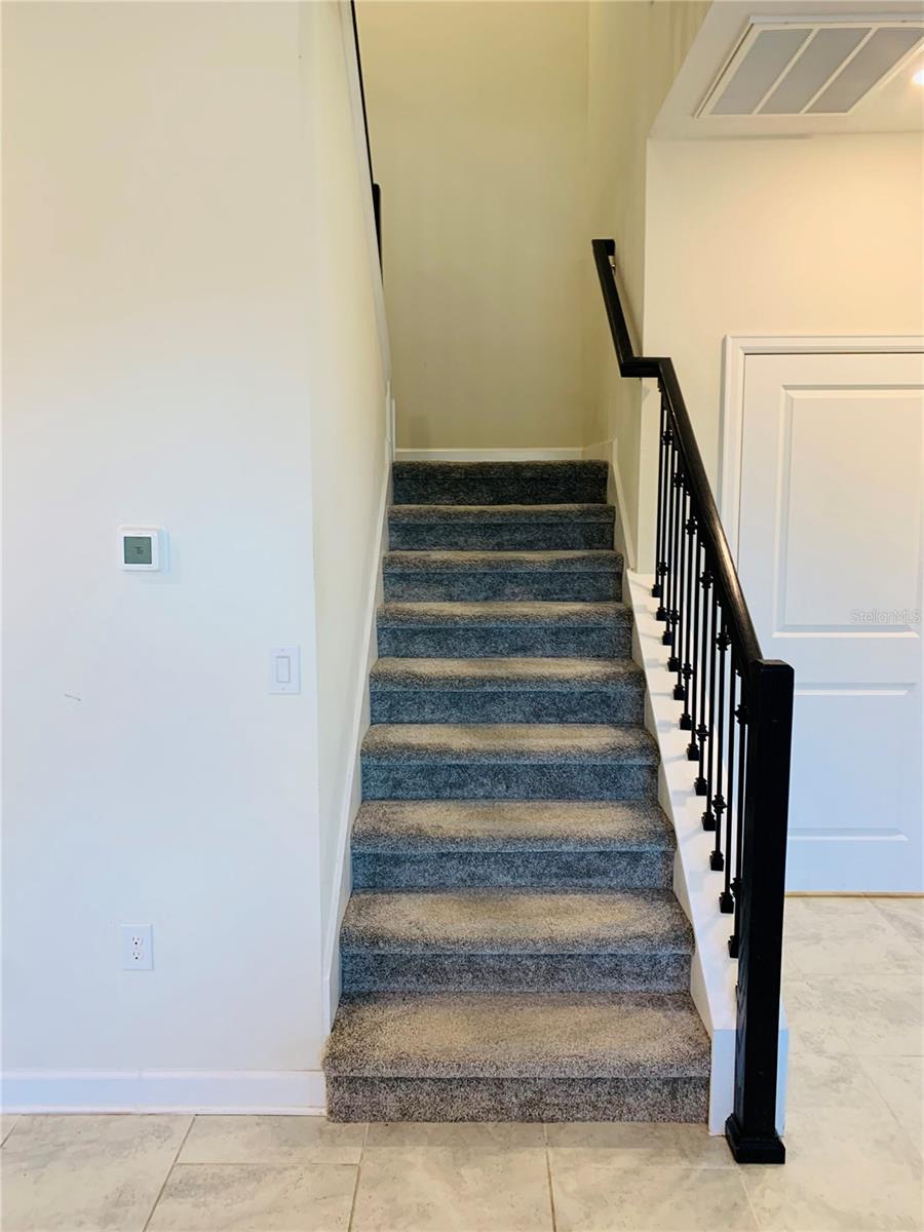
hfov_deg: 53.1
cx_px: 462
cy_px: 616
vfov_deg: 67.3
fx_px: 925
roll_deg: -0.5
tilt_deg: -4.4
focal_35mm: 26
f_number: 1.8
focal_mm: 4.25
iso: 100
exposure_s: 1/60
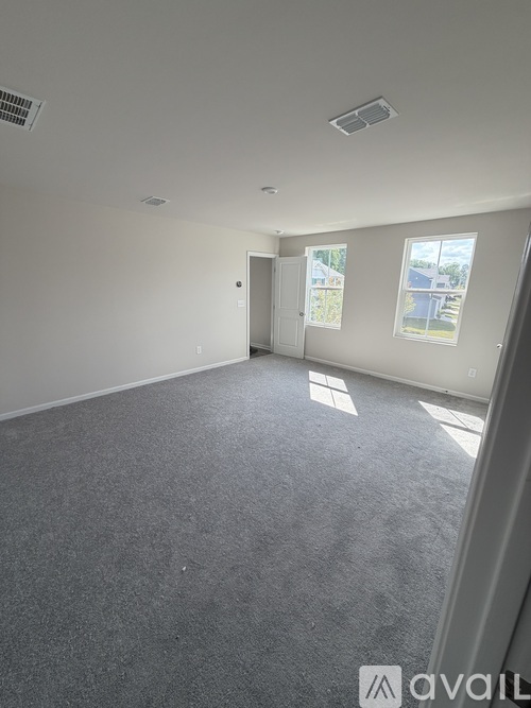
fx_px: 286
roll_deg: -1.5
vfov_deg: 102.1
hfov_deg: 85.7
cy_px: 354
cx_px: 266
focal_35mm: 14
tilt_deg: -15.1
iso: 50
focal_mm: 2.22
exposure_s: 1/125
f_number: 2.2
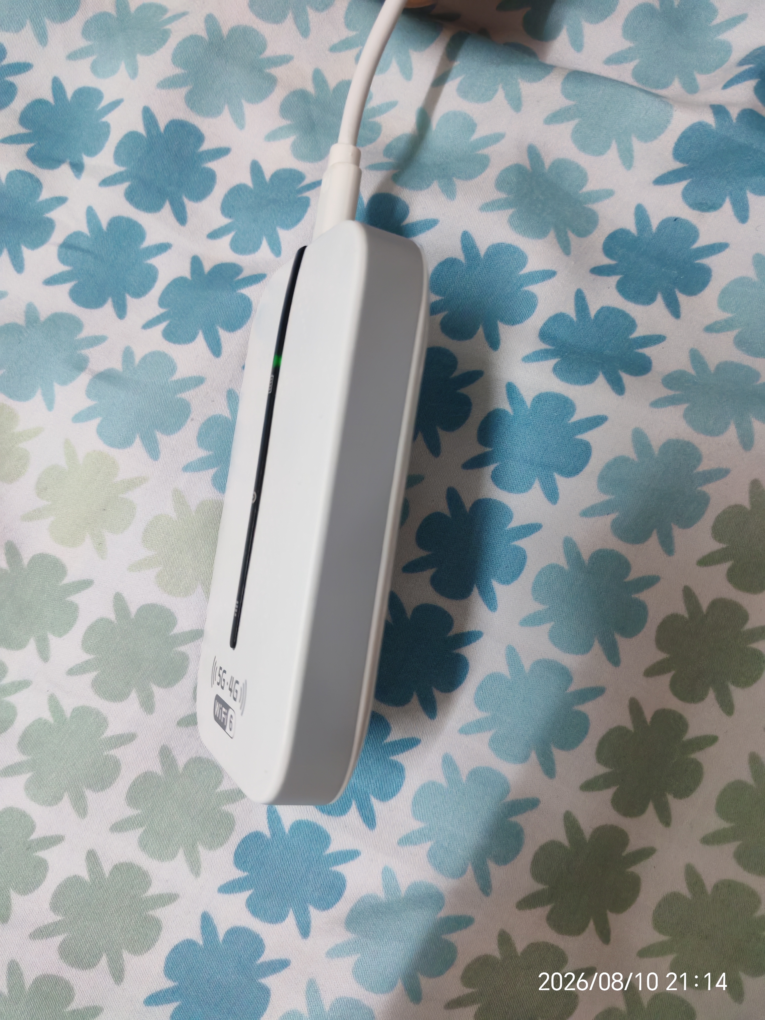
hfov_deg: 51.4
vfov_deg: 65.3
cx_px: 382
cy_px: 510
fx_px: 796
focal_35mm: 27
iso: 1250
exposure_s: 1/50
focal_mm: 5.52
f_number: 1.95
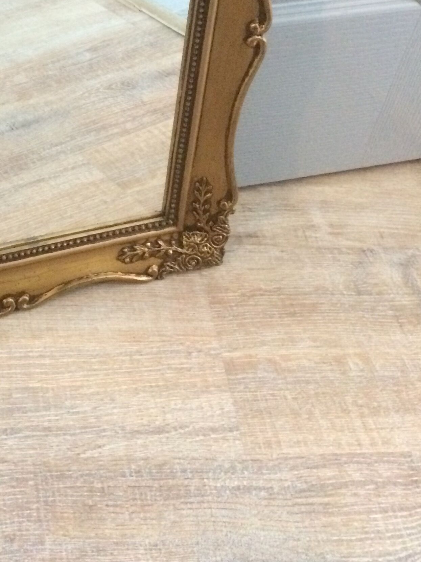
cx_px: 19
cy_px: 53
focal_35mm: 57
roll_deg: -2.6
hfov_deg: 24.7
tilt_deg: -41.0
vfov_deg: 32.1
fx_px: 925
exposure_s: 1/17
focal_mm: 4.15
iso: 500
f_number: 2.2
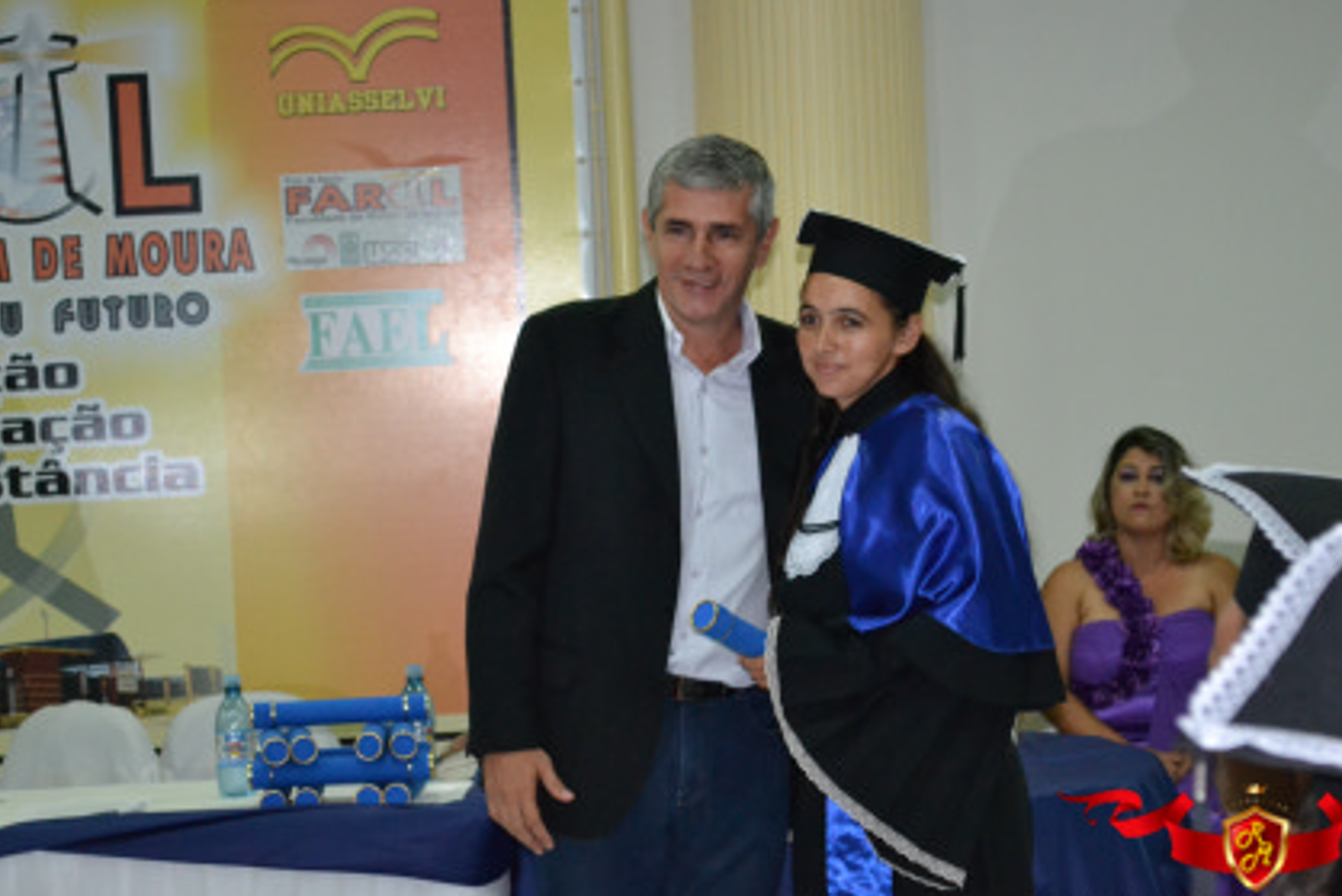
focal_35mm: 99
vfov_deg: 13.9
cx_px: 697
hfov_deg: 20.7
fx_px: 3677
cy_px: 470
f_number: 5.6
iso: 3200
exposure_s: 1/60
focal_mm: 55
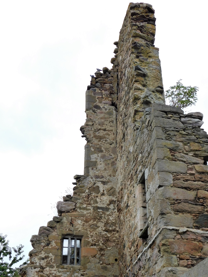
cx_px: 116
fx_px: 393
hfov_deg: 29.6
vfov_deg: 38.8
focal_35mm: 49
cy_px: 164
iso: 125
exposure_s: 1/500
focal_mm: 7.1
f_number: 3.6
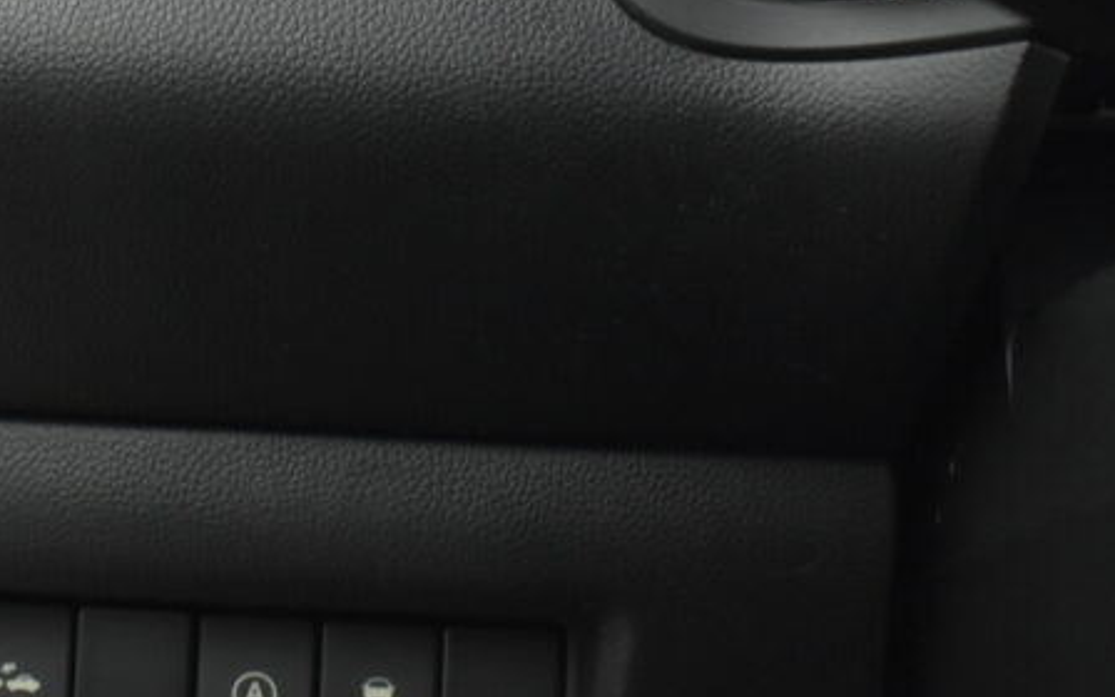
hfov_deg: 31.7
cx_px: 229
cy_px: 199
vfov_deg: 20.5
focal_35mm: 63
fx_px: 1914
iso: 1600
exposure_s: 1/100
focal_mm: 18
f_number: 3.5
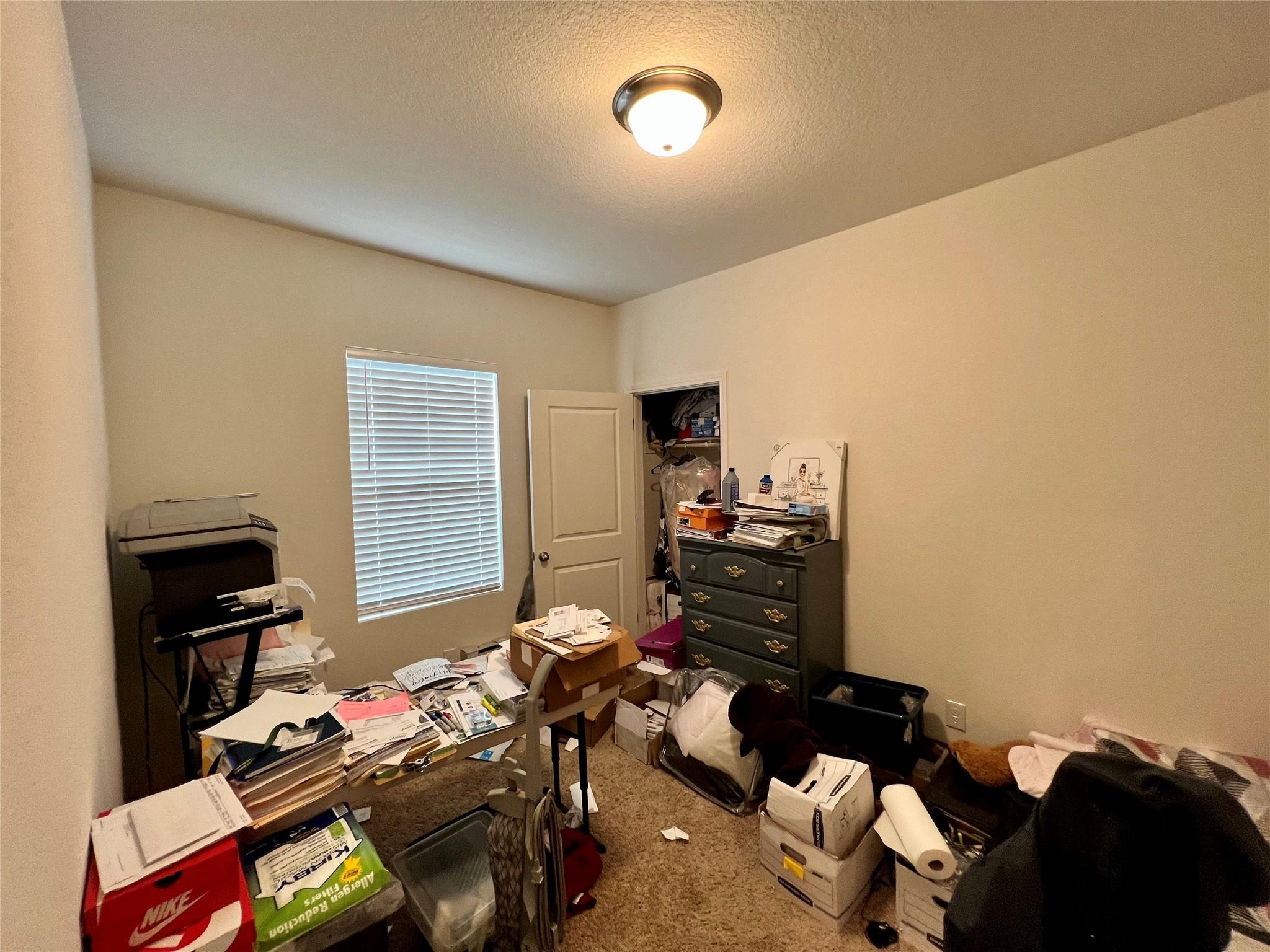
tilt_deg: -1.5
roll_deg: +1.4
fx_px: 477
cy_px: 476
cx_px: 635
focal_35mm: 13
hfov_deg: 106.2
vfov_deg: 89.9
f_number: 1.8
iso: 160
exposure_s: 1/60
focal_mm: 1.57
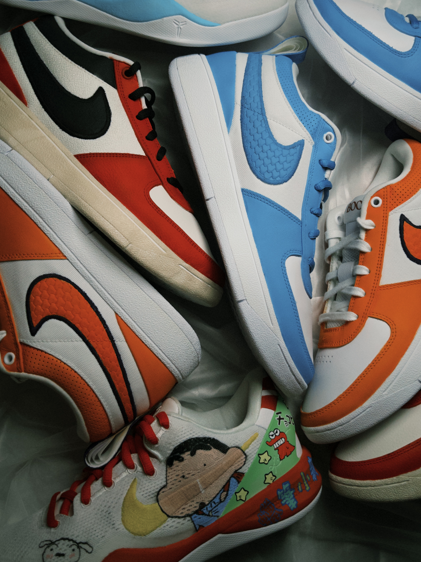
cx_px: 230
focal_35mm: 31
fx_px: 503
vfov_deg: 58.1
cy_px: 240
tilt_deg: -76.1
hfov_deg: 45.4
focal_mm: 5.7
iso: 50
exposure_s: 1/662
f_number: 1.5
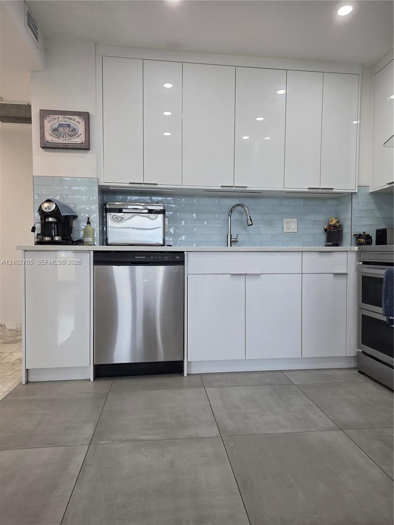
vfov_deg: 73.9
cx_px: 197
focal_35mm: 23
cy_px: 262
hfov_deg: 58.9
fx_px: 349
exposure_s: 1/120
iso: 80
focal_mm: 6.25
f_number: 1.7
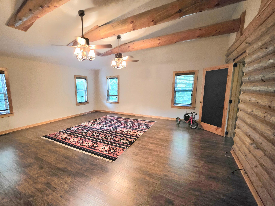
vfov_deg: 81.7
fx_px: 119
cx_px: 117
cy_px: 108
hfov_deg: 97.4
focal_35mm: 15
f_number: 1.9
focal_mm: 2.2
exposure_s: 1/40
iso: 1000
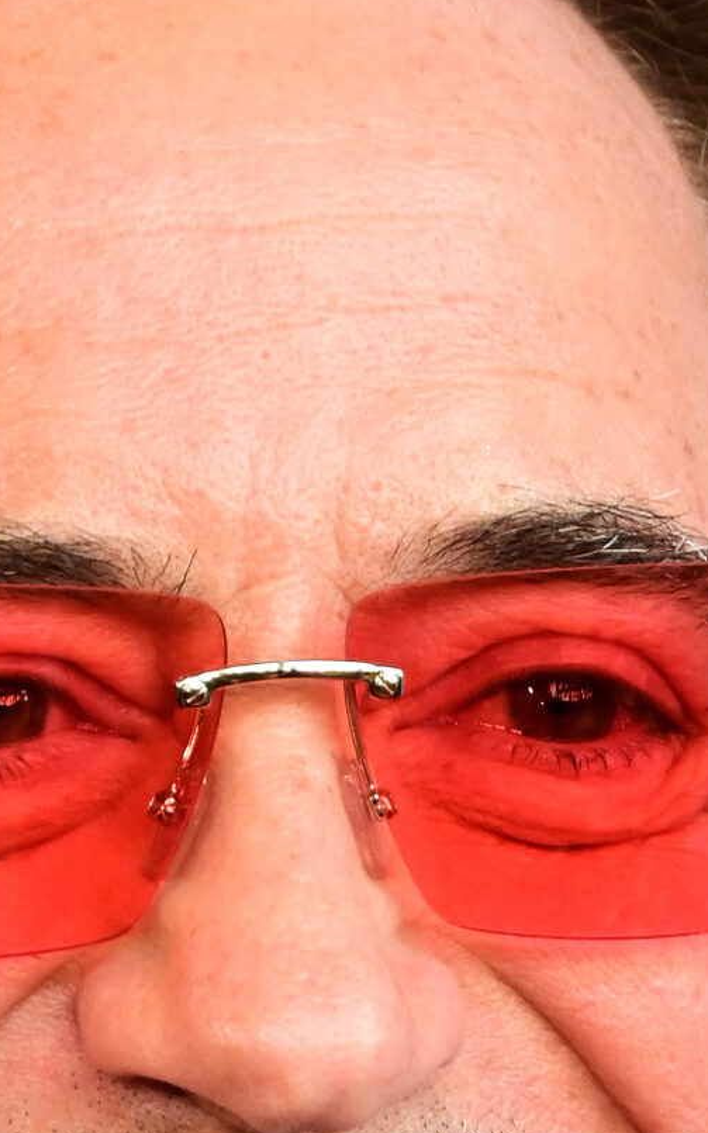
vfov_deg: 4.3
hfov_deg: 2.7
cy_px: 1220
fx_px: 15007
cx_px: 150
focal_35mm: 486
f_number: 6.3
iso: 1800
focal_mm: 150
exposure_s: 1/160
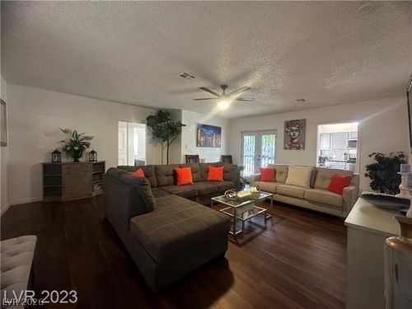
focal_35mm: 14
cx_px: 206
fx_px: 167
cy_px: 154
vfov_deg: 85.7
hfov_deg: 102.1
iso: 500
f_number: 2.2
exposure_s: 1/60
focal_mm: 2.22
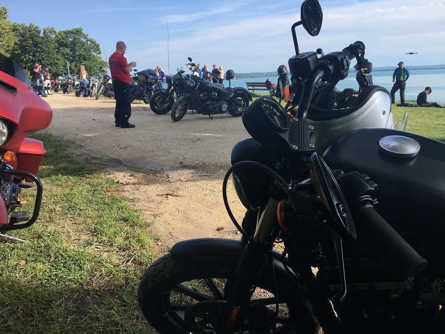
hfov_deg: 61.7
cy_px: 167
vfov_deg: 48.2
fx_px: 373
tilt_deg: -13.9
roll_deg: +1.8
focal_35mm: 29
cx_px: 222
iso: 25
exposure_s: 1/801
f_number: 2.2
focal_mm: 4.15
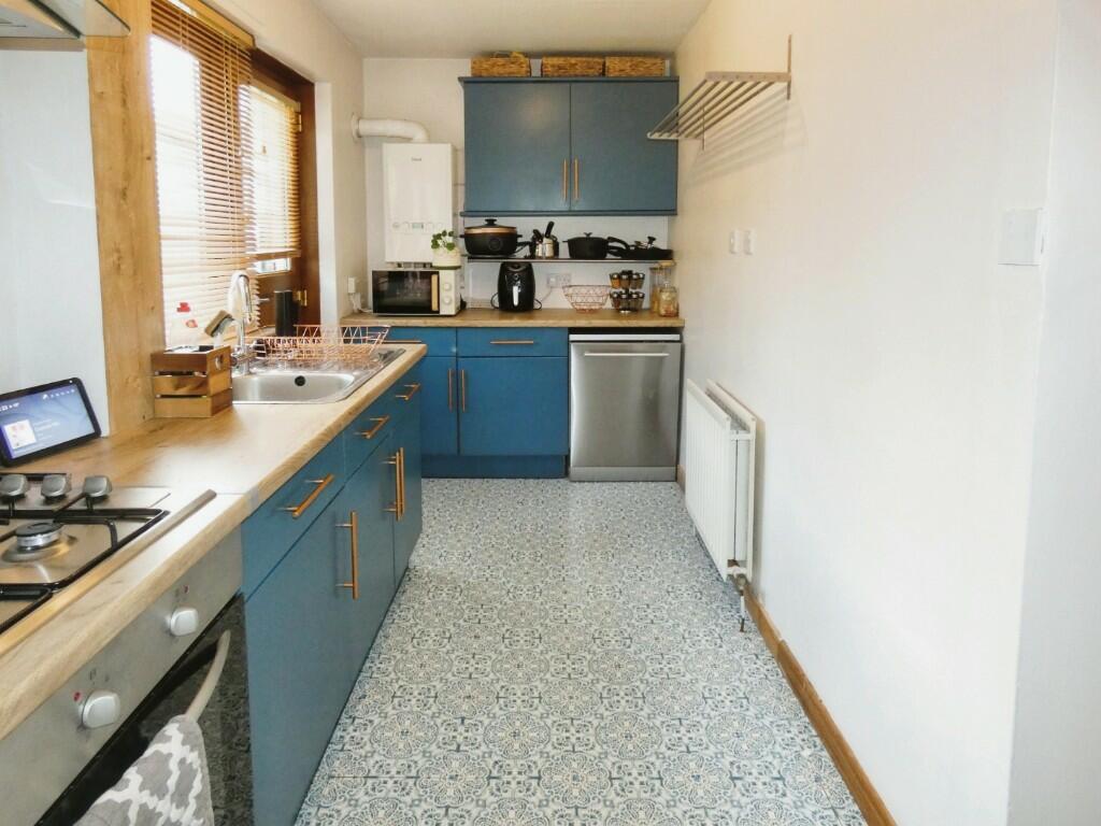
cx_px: 550
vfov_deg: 66.0
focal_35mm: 20
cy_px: 413
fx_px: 636
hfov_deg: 81.7
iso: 400
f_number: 2.8
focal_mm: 3.6
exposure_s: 1/60
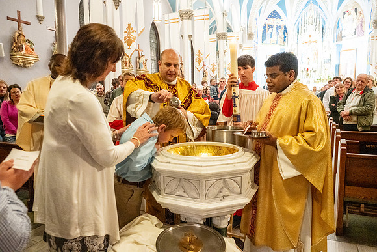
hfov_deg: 67.4
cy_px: 126
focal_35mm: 27
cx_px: 188
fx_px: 283
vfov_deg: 48.0
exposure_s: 1/60
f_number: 4.5
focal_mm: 27
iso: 5000
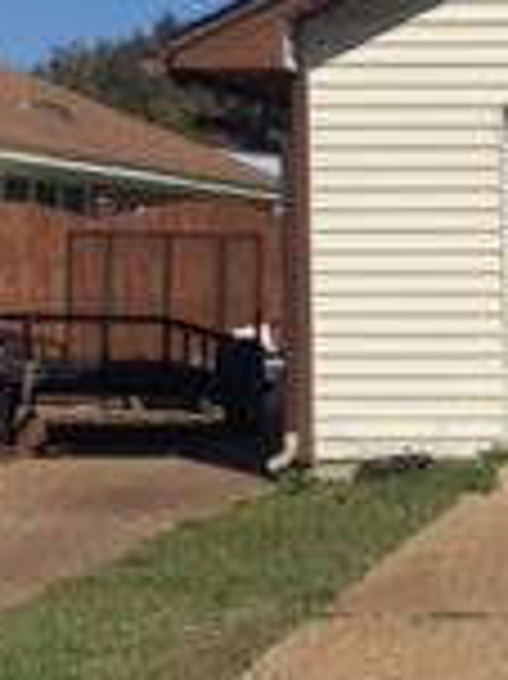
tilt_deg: -1.0
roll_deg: -0.1
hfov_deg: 11.4
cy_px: 324
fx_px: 2410
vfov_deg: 16.0
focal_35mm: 123
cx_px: 832
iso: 32
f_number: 2.2
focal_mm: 4.15
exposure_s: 1/4950
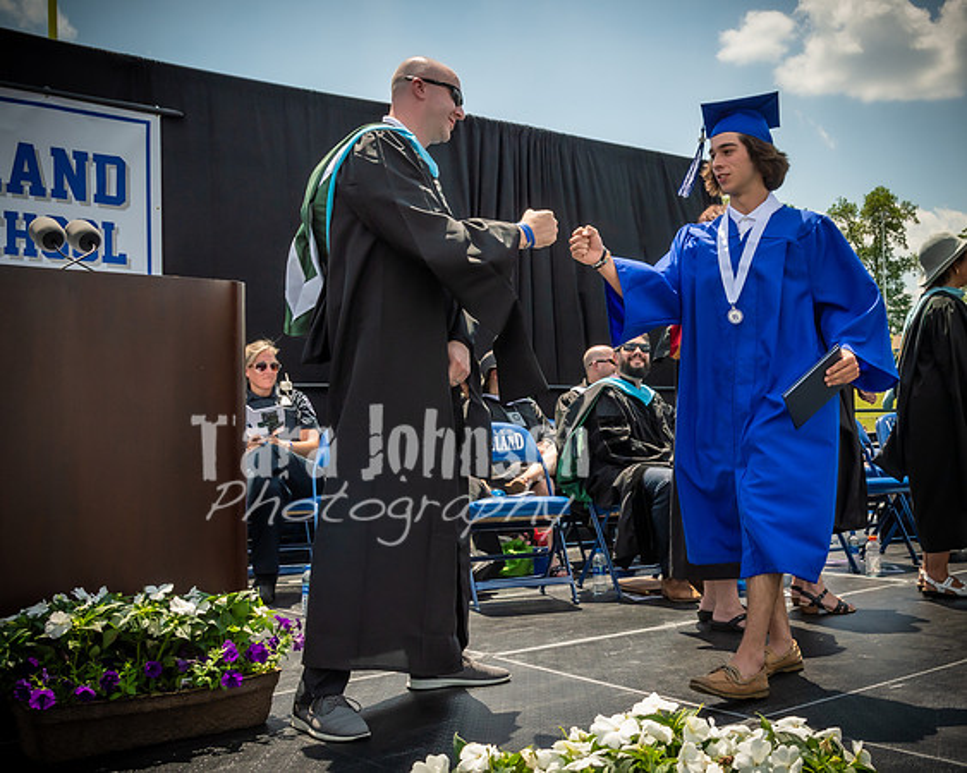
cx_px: 679
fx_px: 1150
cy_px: 384
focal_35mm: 40
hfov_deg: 44.6
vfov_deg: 37.2
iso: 200
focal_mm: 19
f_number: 7.1
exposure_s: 1/800
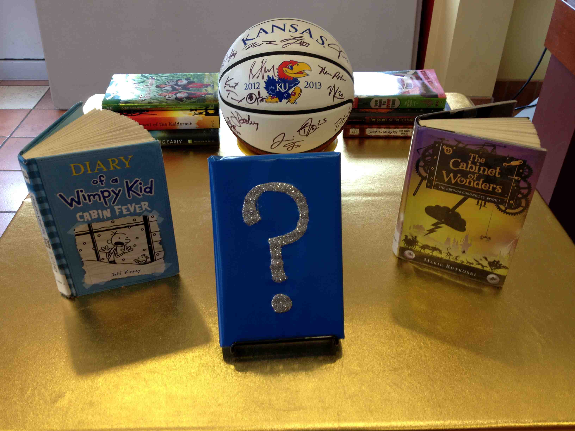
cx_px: 288
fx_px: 581
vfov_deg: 40.7
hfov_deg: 52.6
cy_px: 216
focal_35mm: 35
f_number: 2.4
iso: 50
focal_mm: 4.28
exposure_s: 1/40
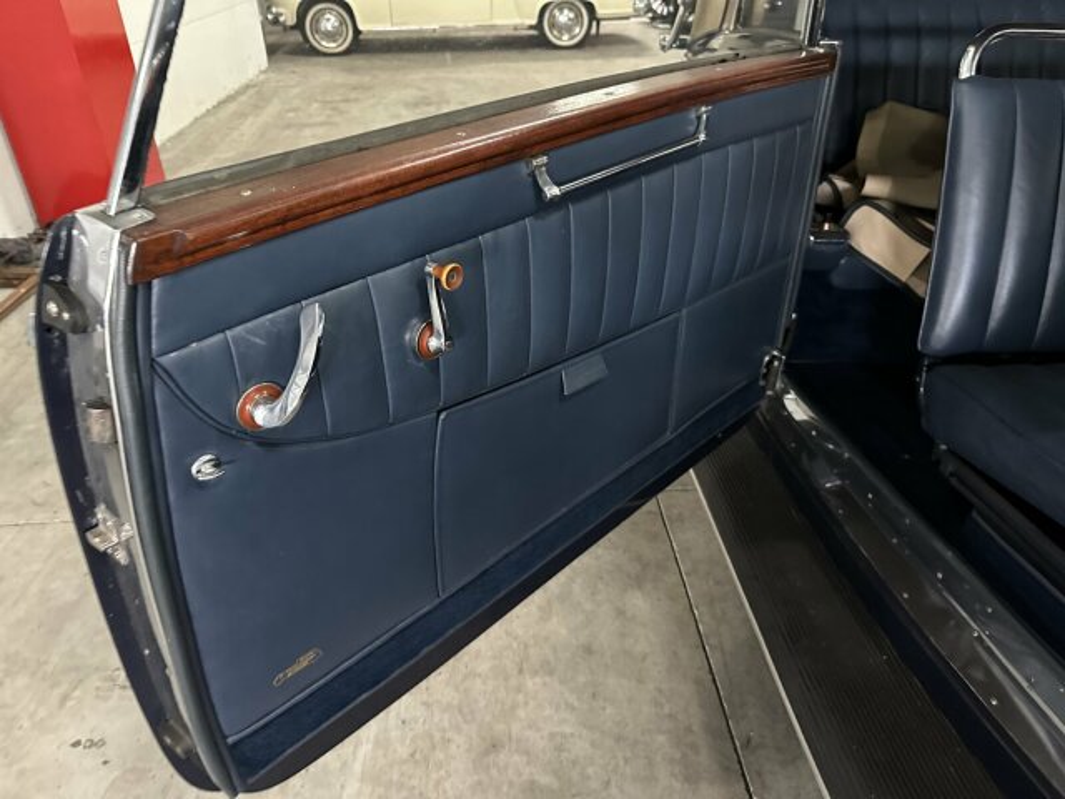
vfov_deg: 56.8
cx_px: 532
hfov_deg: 71.6
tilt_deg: -31.3
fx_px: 738
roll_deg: +1.5
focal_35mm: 24
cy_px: 400
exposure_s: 1/25
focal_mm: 6.86
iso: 1000
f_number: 1.78
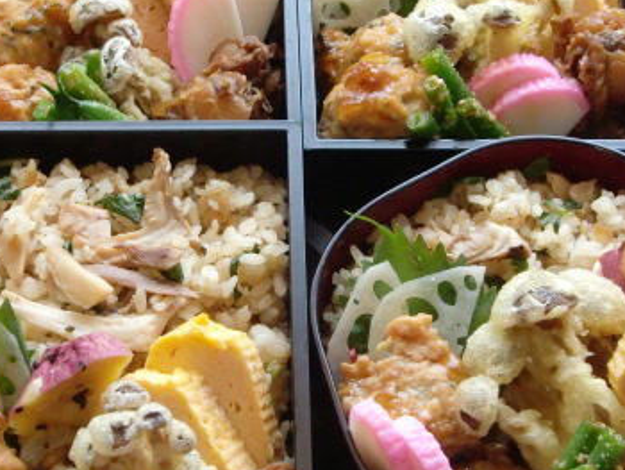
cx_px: 261
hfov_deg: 23.2
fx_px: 1518
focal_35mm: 84
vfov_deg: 17.6
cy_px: 220
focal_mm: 8.2
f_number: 3.3
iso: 400
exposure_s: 1/50
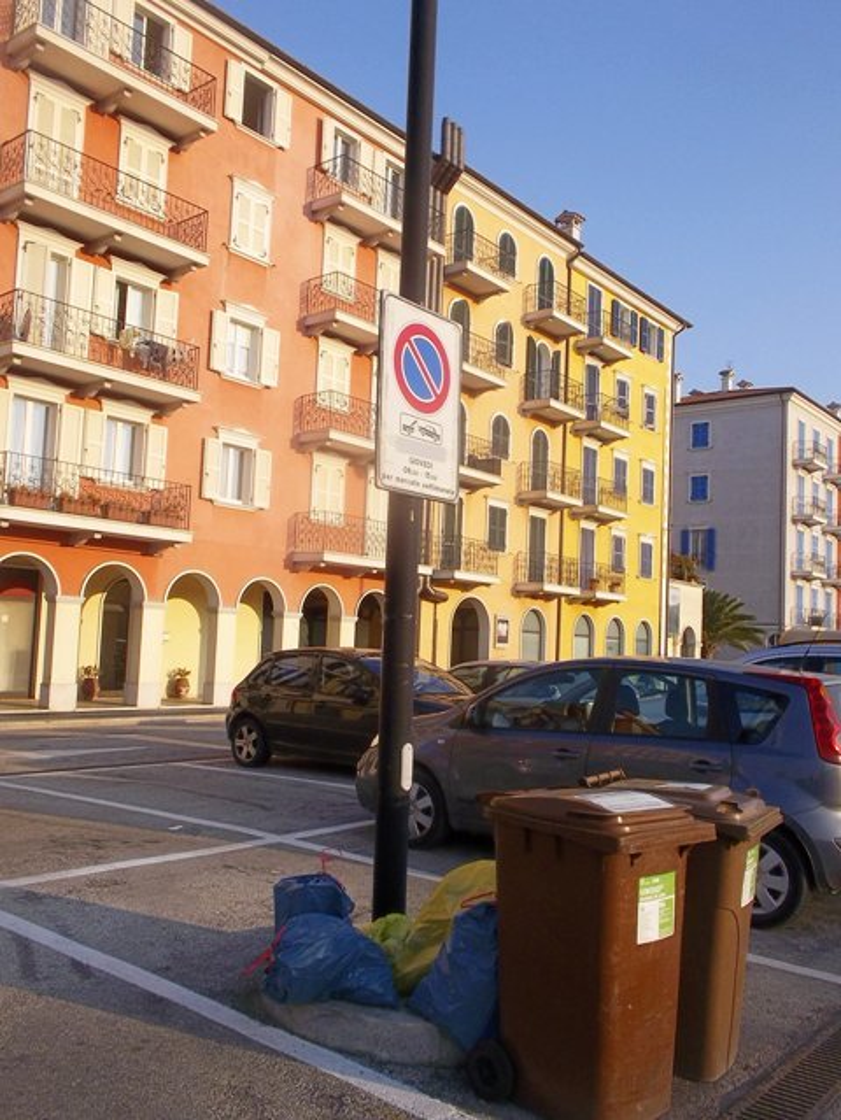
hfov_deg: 48.3
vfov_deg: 61.6
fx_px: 938
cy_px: 560
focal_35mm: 29
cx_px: 420
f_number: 5.6
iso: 80
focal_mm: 4.1
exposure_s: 1/250
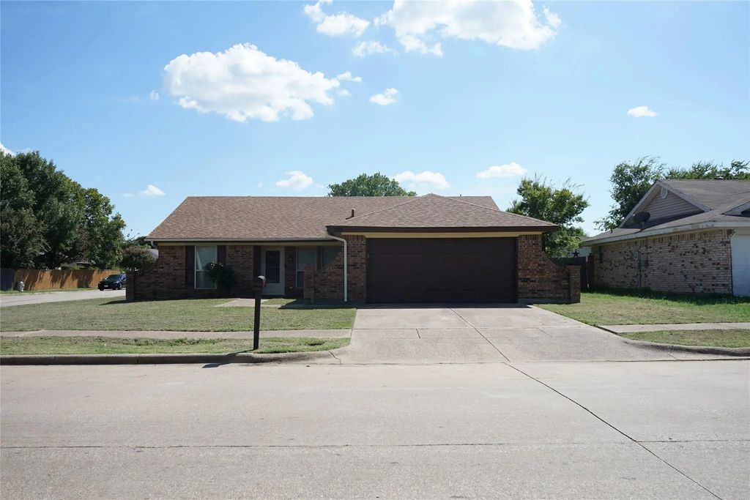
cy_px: 250
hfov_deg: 61.9
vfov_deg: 43.6
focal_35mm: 30
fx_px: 625
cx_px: 375
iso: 200
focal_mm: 30
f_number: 9
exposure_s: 1/400
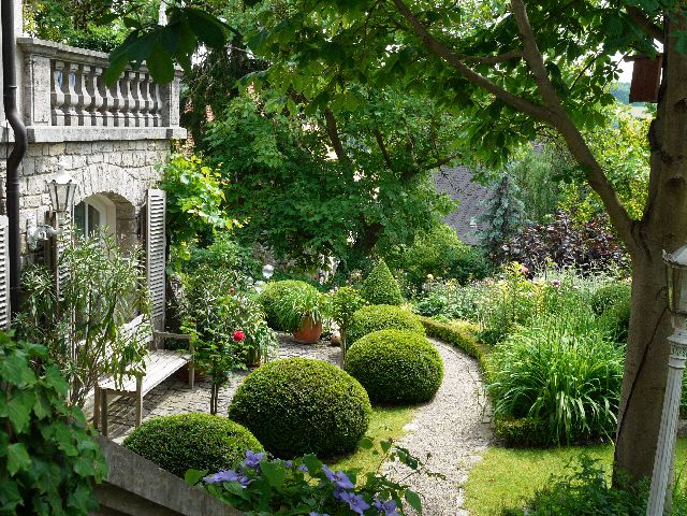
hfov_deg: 42.9
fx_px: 873
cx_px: 344
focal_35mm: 44
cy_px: 258
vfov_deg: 32.9
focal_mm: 22
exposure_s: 1/200
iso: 400
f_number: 8
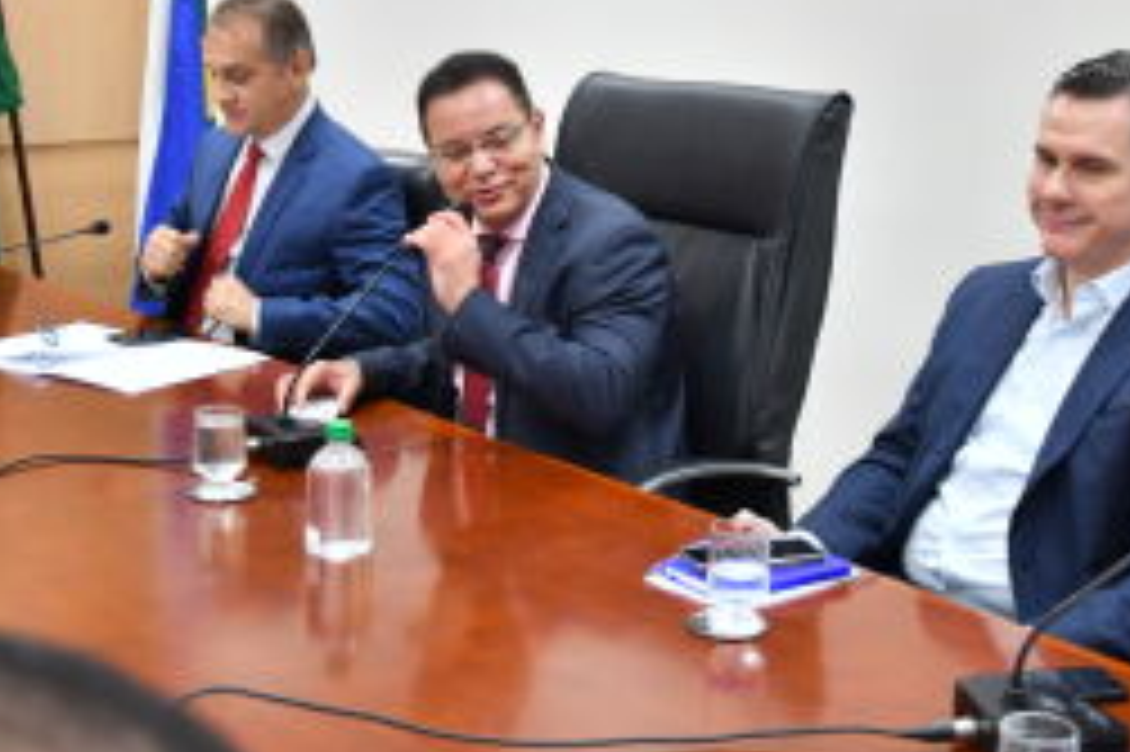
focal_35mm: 63
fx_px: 1971
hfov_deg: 32.0
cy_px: 176
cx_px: 581
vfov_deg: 21.4
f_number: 3
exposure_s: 1/125
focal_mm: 25
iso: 800
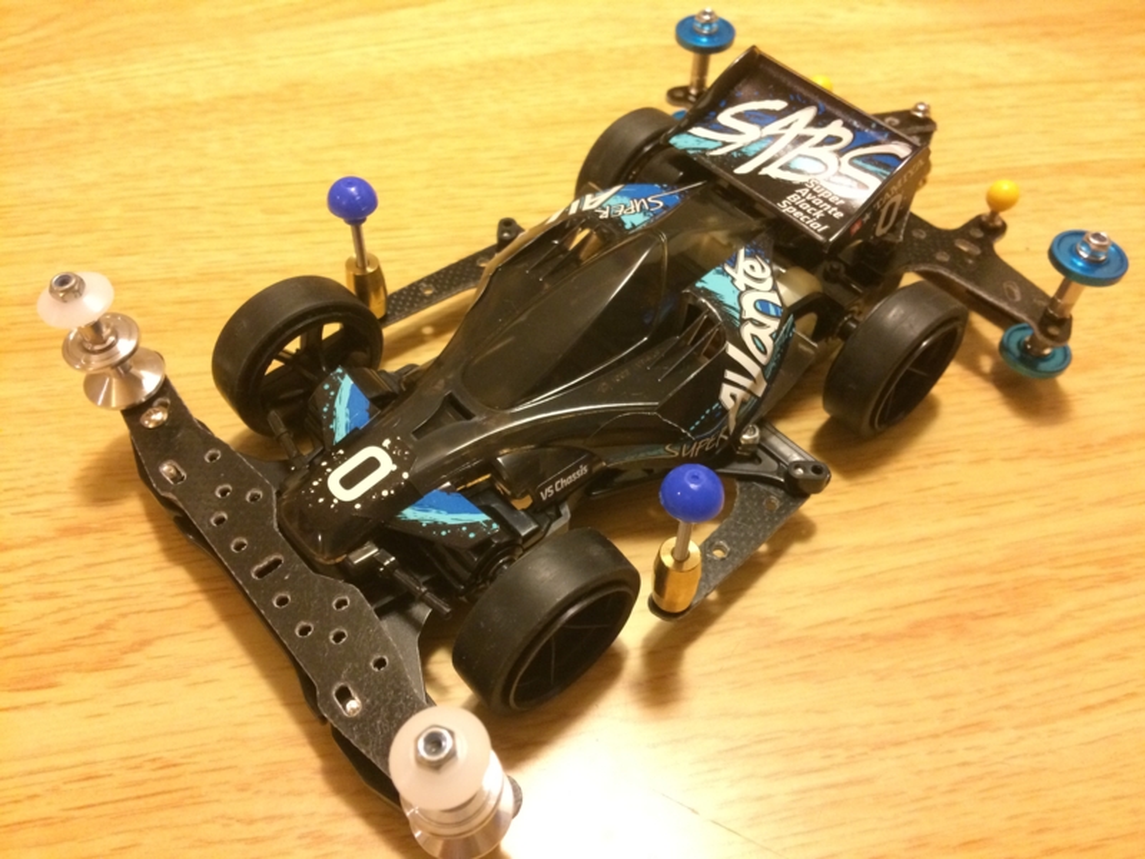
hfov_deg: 61.7
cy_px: 430
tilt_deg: -49.9
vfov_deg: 48.2
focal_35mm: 29
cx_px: 572
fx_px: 959
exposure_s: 1/20
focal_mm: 4.15
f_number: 2.2
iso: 320
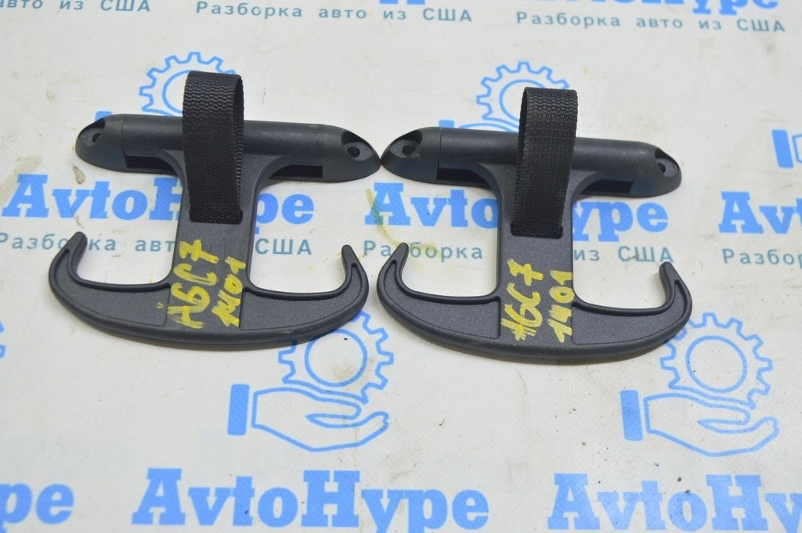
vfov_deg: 28.9
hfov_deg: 42.4
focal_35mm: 46
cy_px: 266
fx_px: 1035
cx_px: 401
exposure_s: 1/20
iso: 400
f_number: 5.6
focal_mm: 31
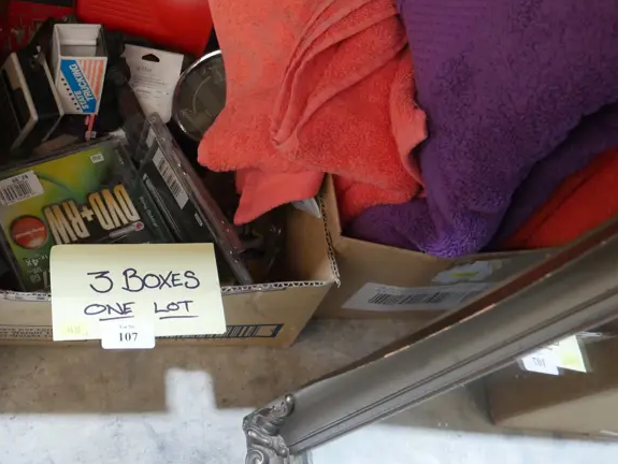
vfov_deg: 25.6
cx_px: 109
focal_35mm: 57
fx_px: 1018
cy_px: 164
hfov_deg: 32.7
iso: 1250
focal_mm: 16
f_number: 3.6
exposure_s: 1/60
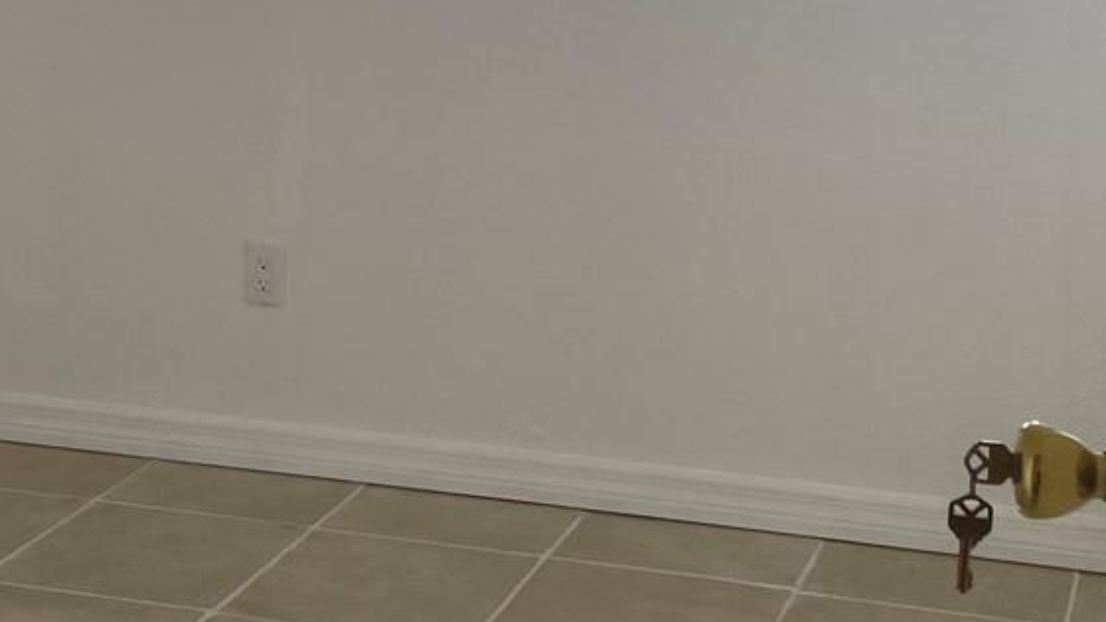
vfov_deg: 14.6
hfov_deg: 26.1
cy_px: -36
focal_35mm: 81
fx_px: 2375
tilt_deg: -5.3
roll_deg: -0.5
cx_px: 407
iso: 32
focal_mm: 4.2
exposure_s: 1/120
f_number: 1.6
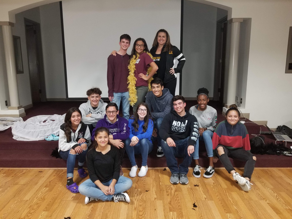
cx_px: 146
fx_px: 219
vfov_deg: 53.1
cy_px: 110
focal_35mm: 26
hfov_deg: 67.3
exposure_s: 1/10
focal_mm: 4.25
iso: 160
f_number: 1.7
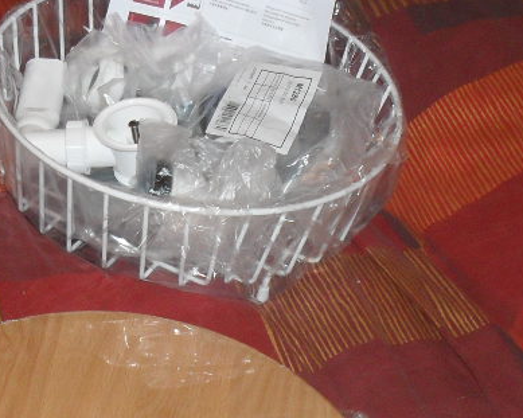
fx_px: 1393
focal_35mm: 90
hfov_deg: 21.2
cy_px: 300
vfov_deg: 17.0
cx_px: 177
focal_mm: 6.3
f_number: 3.2
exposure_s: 1/45
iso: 200
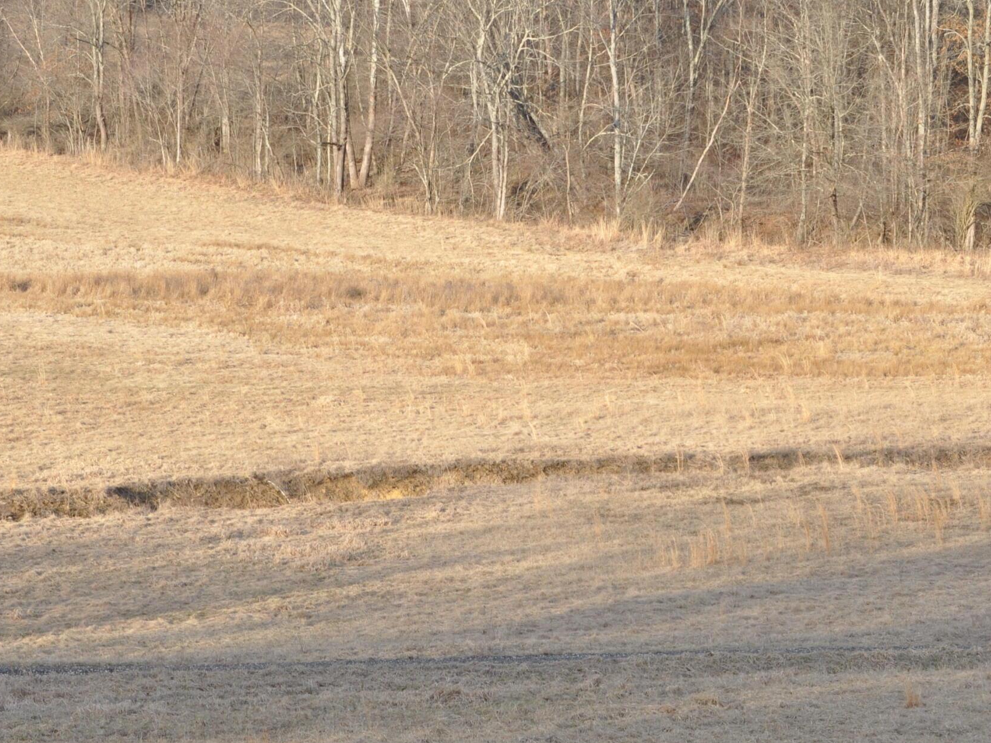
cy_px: 300
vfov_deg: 10.3
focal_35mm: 144
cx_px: 413
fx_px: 4119
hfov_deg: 13.7
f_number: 8
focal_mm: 55
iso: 200
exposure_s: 1/125
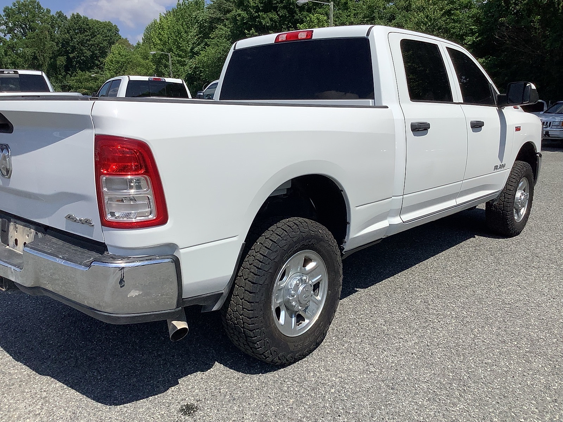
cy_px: 211
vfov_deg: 45.4
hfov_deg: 58.4
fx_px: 504
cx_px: 282
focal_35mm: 31
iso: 25
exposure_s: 1/2469
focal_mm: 3.3
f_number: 2.4
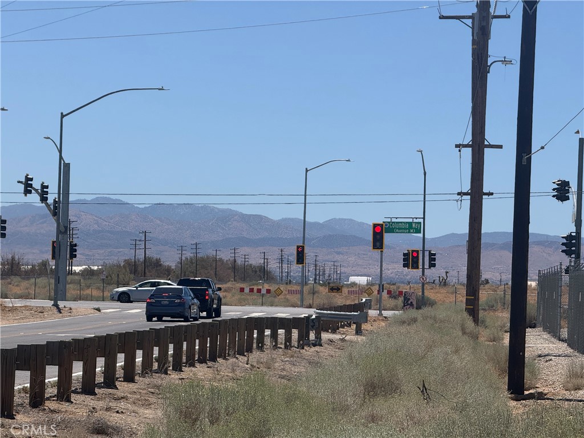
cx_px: 292
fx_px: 2024
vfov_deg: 12.3
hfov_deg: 16.4
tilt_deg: +2.8
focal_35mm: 120
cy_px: 219
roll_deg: -1.7
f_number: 2.8
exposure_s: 1/3344
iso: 50
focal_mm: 15.66
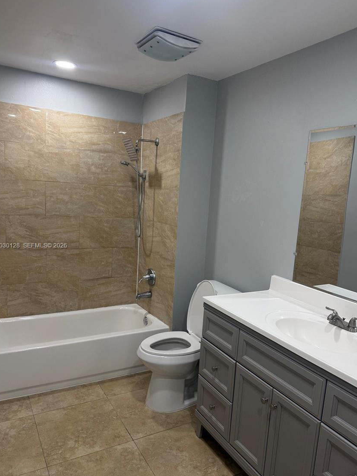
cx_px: 181
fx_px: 358
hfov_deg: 53.1
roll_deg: -4.9
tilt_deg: -10.1
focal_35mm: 26
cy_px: 246
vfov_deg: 67.3
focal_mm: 6.76
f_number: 1.78
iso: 125
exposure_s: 1/120
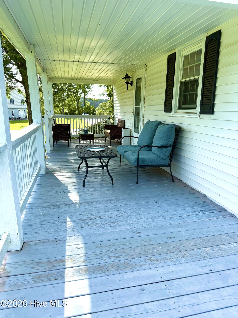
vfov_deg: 71.6
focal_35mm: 24
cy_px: 159
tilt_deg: -13.1
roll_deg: -1.8
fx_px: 220
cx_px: 119
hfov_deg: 56.8
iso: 100
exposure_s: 1/2053
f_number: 1.78
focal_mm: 6.76
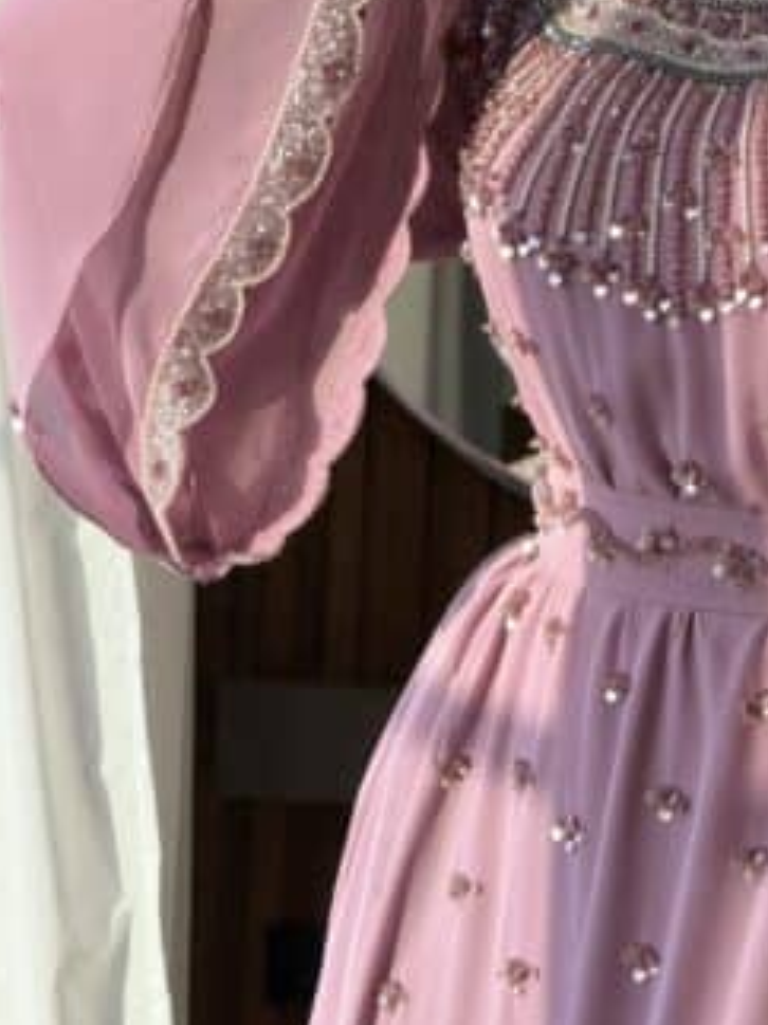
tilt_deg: -28.4
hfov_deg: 9.0
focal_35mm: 165
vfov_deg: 12.0
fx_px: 4884
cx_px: 616
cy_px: 620
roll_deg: -1.1
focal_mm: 16.89
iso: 80
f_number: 2.8
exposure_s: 1/121
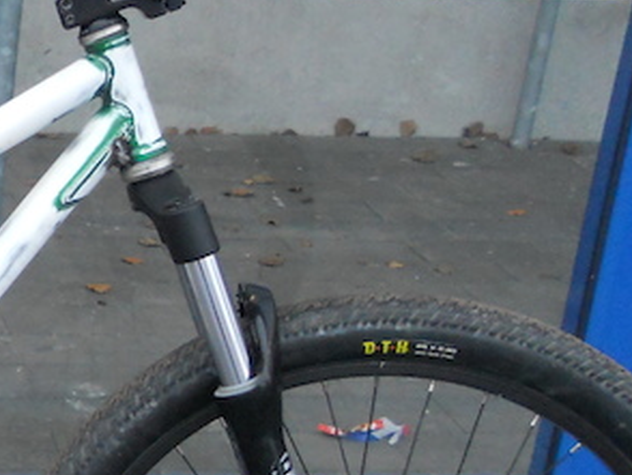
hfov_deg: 19.1
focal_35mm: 94
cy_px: 419
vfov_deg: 15.6
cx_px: -224
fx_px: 1718
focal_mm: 4.9
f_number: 3.2
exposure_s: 1/30
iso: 250
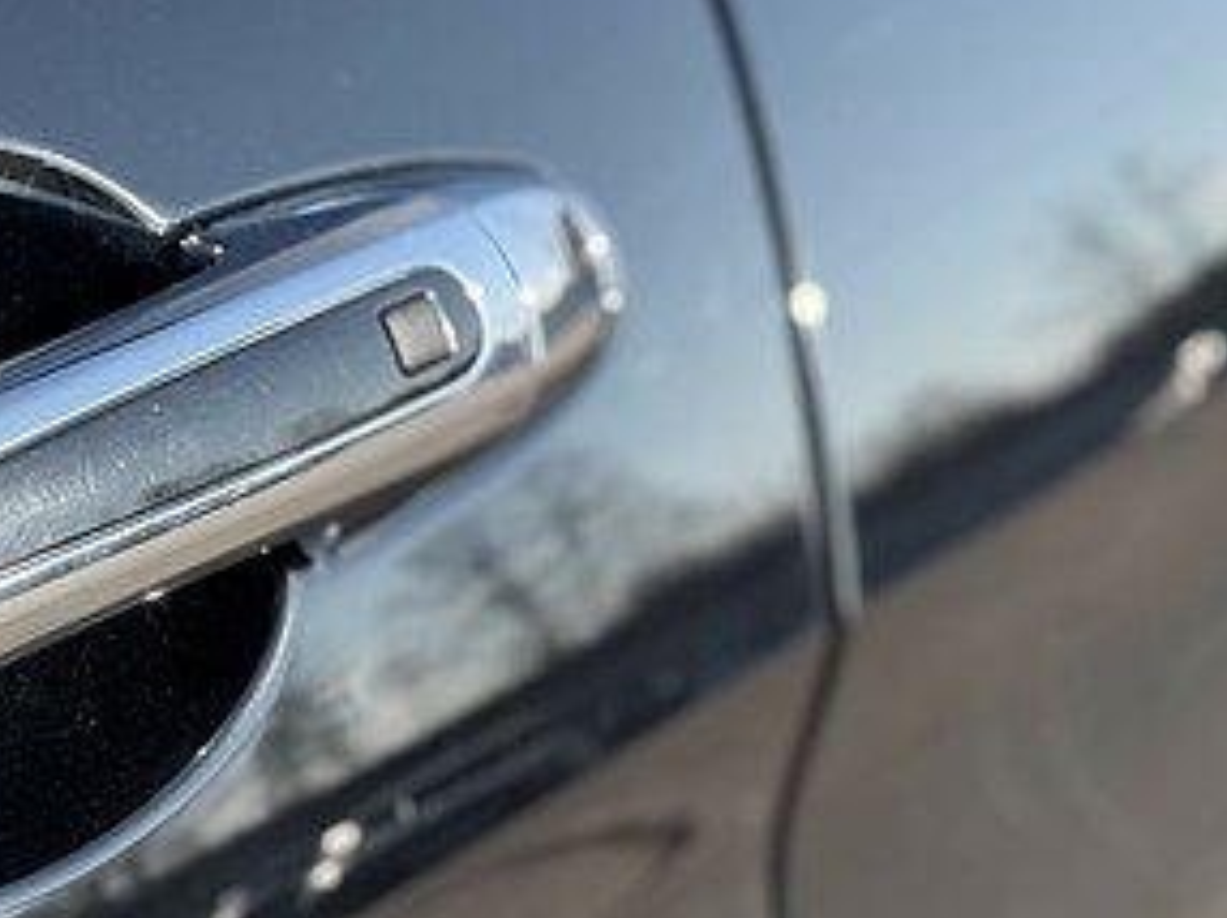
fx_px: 3258
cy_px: 596
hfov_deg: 20.8
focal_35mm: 92
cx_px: 77
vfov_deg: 16.0
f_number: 1.78
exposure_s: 1/2415
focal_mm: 6.76
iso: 80
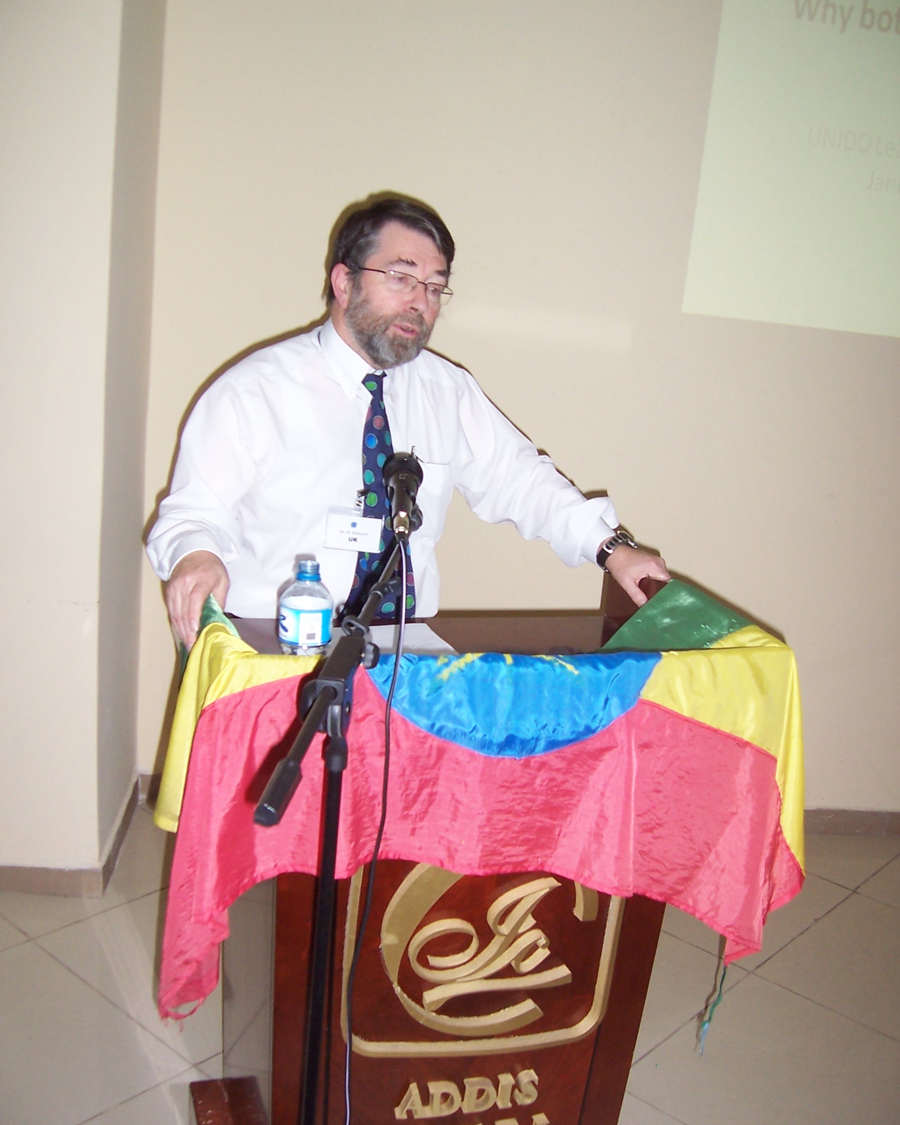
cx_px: 446
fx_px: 1266
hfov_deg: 39.1
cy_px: 553
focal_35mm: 38
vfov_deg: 47.9
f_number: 3
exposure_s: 1/60
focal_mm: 6
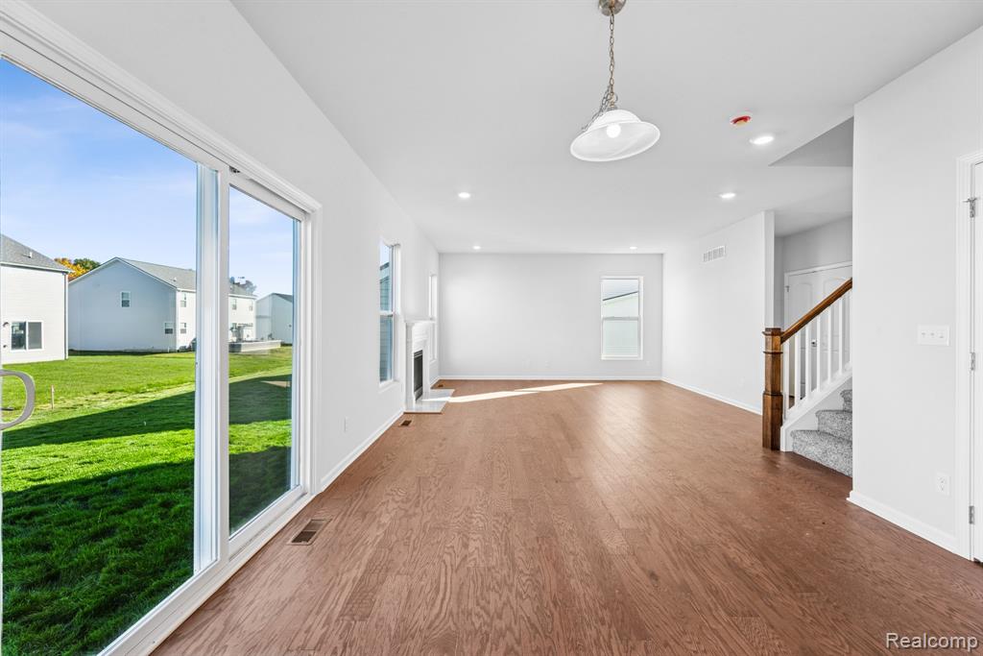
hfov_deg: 104.2
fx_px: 382
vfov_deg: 81.2
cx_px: 492
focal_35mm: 14
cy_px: 328
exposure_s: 1/5
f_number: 9
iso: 100
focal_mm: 14
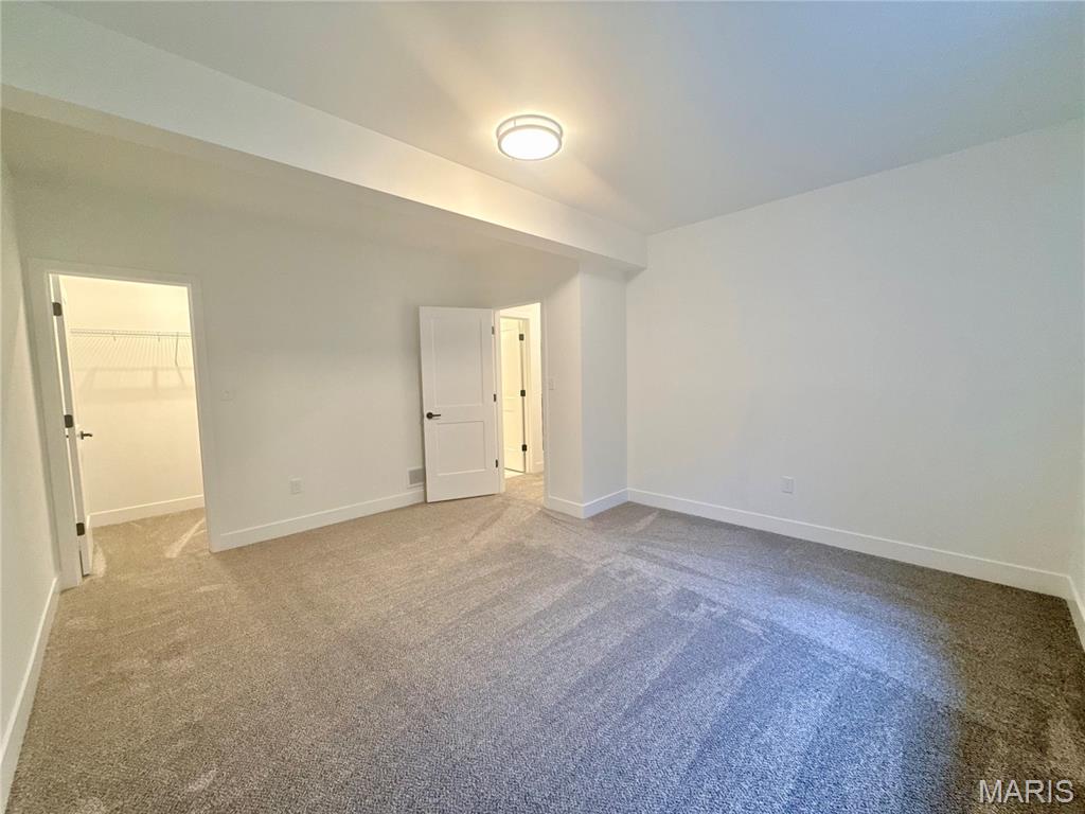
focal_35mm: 14
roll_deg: +1.3
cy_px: 407
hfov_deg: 102.1
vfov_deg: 85.7
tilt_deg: -4.1
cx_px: 542
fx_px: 439
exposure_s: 1/60
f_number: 2.2
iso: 320
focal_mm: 2.22
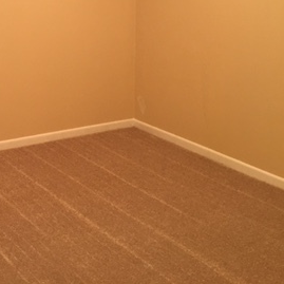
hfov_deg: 26.9
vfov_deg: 27.2
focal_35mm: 61
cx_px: 14
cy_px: 32
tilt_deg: -8.2
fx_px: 566
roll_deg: +0.4
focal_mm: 4.15
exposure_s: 1/30
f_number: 2.2
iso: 80
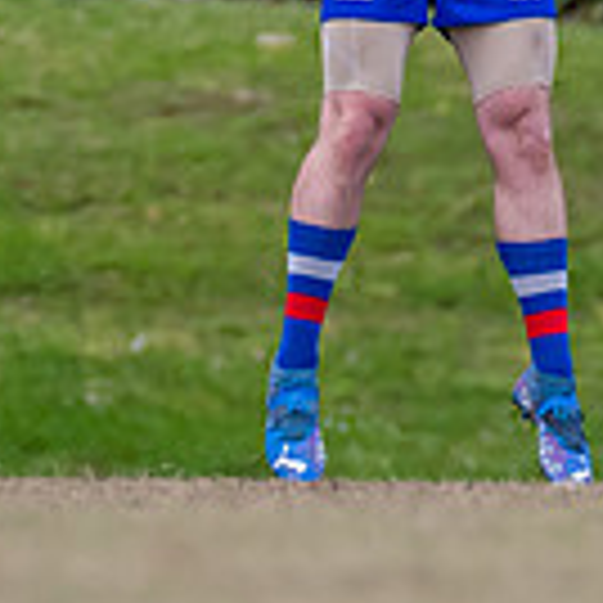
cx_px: 171
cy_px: -206
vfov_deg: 0.8
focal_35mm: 2237
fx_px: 44087
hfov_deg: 0.8
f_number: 5
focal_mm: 330
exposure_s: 1/2000
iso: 800
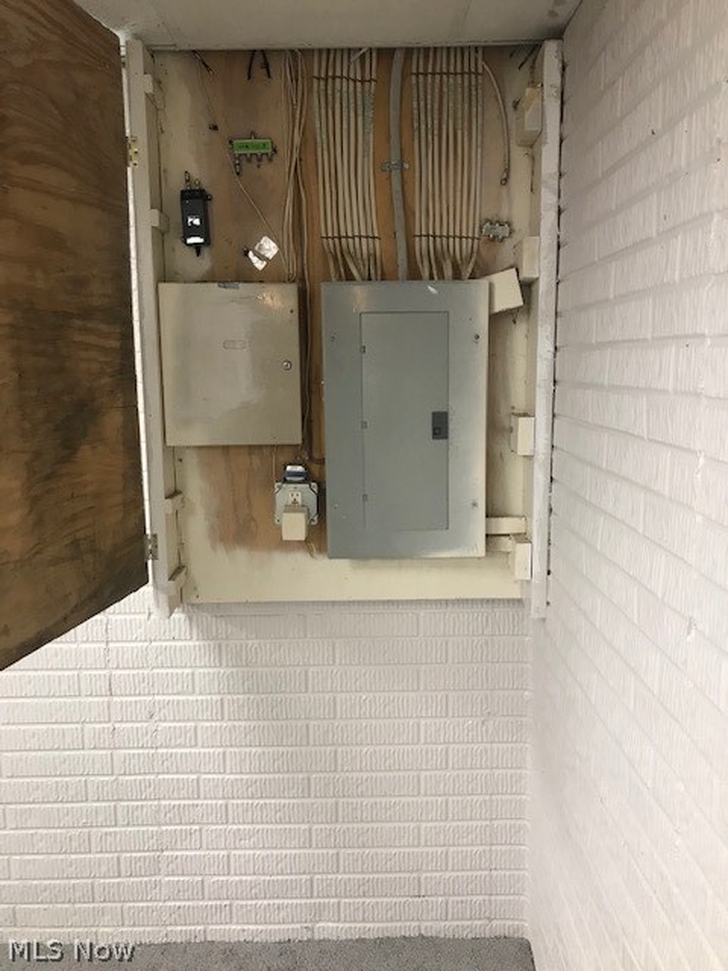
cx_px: 364
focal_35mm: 28
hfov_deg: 49.7
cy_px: 486
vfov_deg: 63.4
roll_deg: +0.6
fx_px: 785
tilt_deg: -7.8
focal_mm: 3.99
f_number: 1.8
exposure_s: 1/20
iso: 40
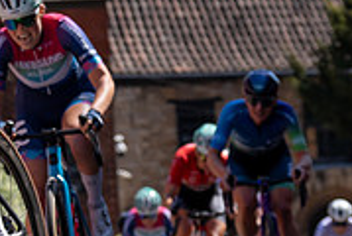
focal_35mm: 292
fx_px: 2860
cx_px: -168
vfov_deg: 4.7
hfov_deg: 6.9
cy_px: -106
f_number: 4
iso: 100
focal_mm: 70
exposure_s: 1/1600
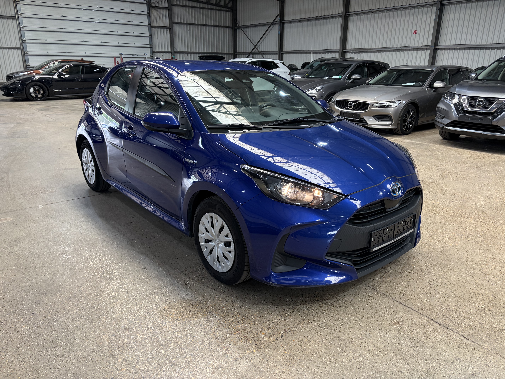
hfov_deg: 67.3
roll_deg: -3.2
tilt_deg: -12.4
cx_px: 252
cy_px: 190
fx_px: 379
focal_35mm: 26
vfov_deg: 53.1
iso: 125
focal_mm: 5.96
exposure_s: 1/93
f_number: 1.6
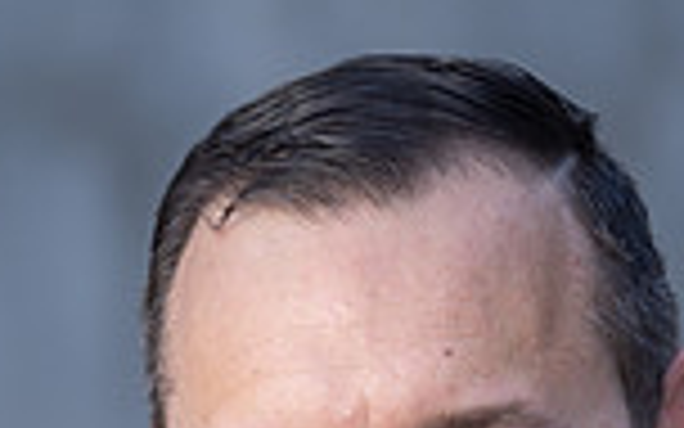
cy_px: 811
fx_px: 7158
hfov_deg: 5.5
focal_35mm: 384
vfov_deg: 3.4
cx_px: 464
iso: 125
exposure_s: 1/125
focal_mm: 127
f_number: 4
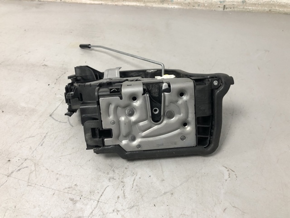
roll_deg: +6.2
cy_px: 109
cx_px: 145
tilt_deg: -43.9
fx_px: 235
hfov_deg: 63.4
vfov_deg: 49.7
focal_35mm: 28
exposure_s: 1/25
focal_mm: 4
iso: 40
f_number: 1.8
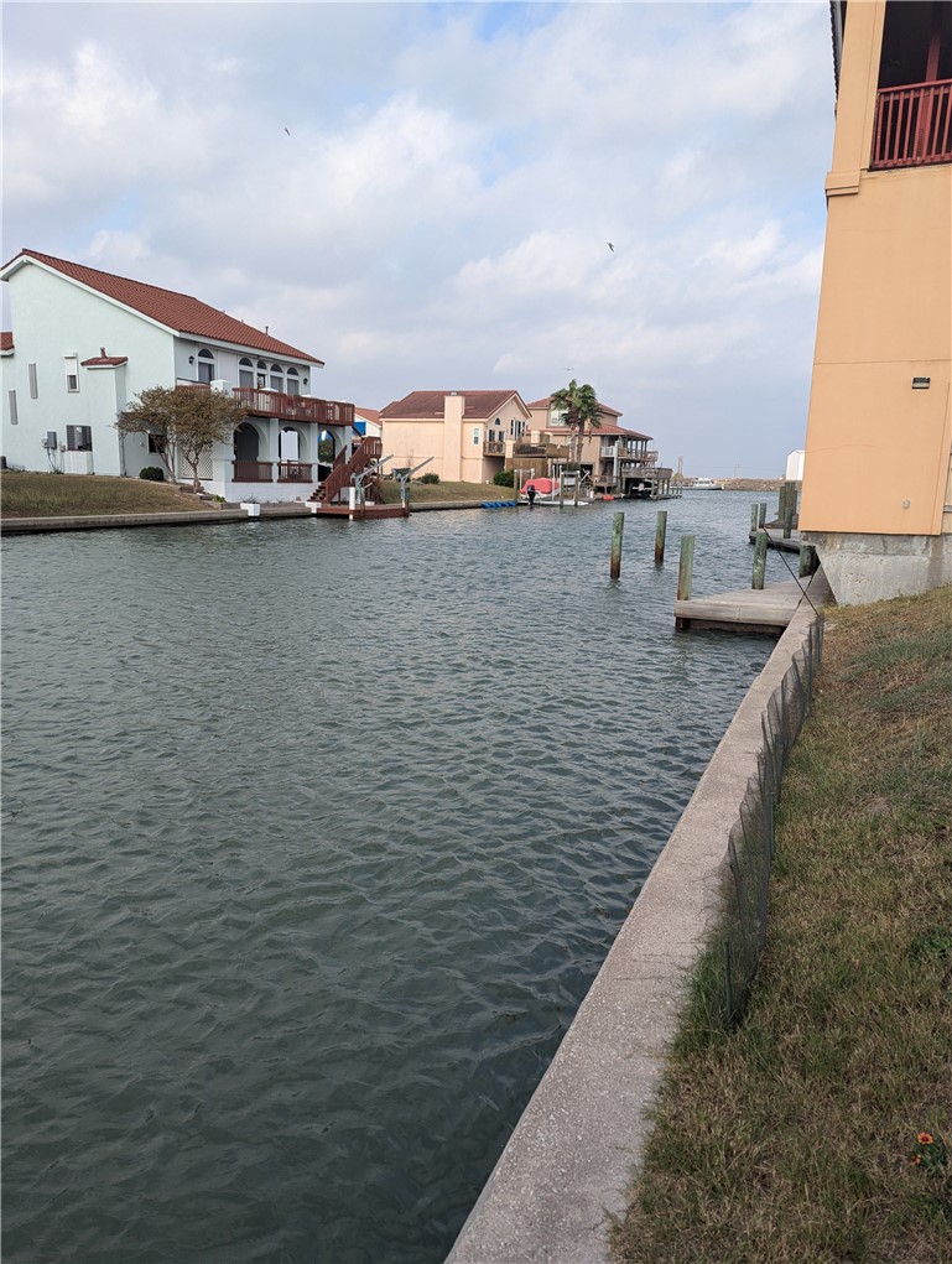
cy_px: 632
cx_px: 476
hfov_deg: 56.9
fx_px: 878
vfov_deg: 71.5
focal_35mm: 24
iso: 45
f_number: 1.85
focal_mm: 6.81
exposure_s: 1/1490
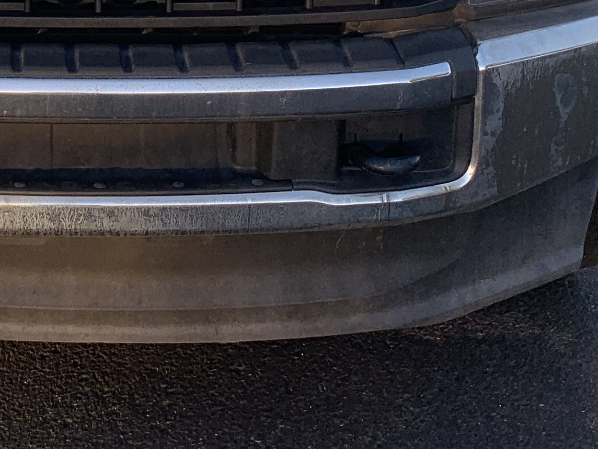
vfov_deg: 15.8
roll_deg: +1.3
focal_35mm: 84
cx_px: 59
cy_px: -263
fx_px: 1451
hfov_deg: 22.7
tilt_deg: -10.1
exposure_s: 1/426
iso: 25
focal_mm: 4.25
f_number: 1.8
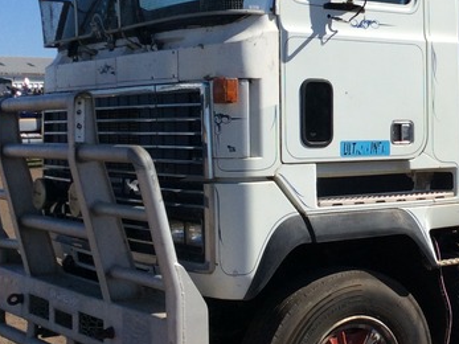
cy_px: 132
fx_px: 1007
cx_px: 455
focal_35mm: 76
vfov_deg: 19.3
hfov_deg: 24.5
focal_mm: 3.3
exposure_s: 1/1789
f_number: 2.4
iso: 32
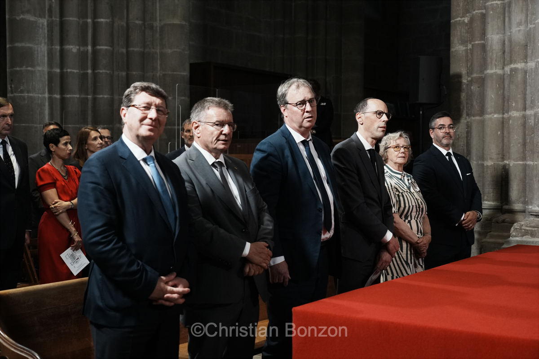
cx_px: 270
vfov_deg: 27.0
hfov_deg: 39.6
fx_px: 749
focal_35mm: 50
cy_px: 180
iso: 2500
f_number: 4
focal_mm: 50
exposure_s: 1/250
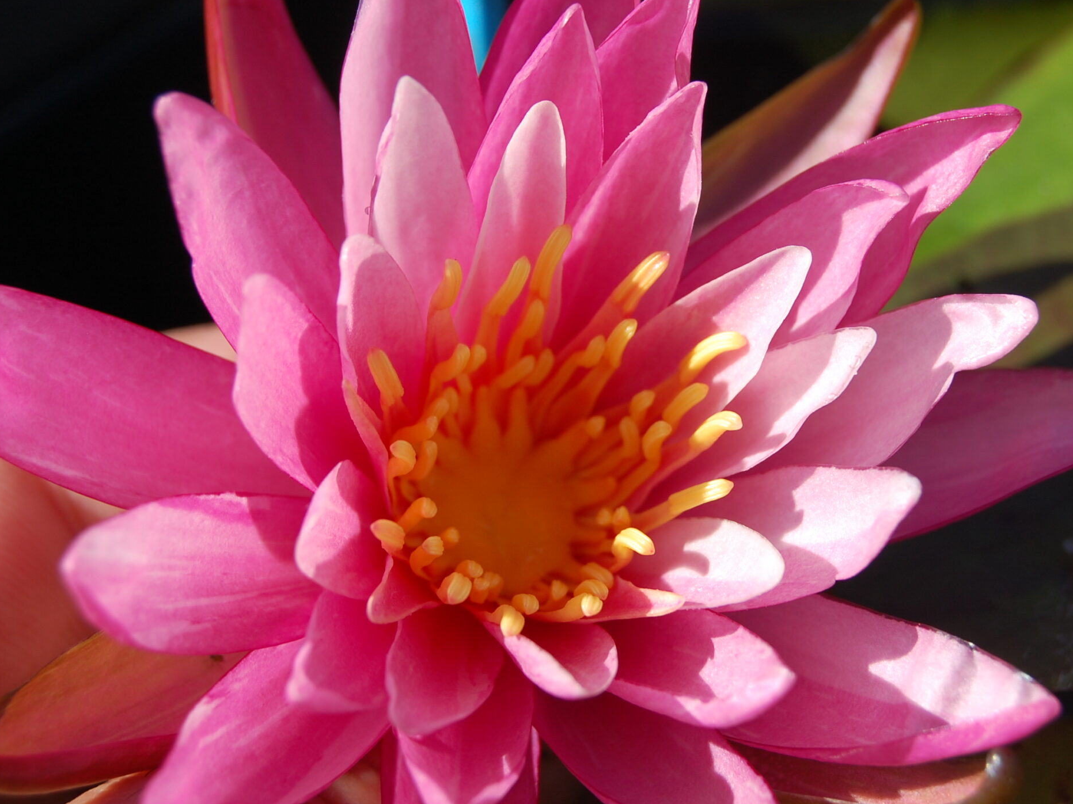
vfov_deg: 14.9
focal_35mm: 99
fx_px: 3069
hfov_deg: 19.8
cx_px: 658
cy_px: 369
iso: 200
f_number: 9
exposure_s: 1/320
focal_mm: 50
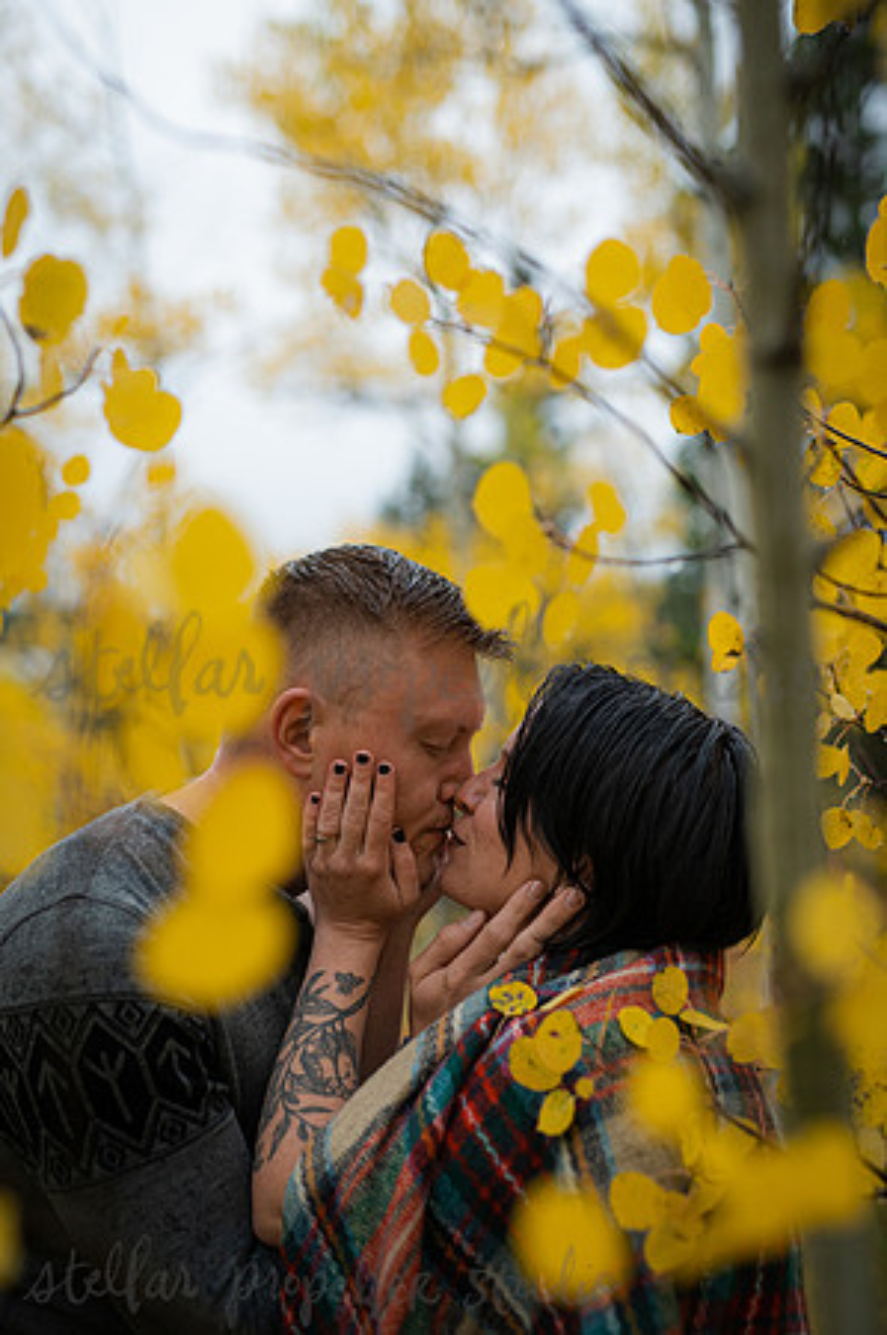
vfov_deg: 39.6
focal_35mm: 50
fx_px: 1852
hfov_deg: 26.9
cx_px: 444
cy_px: 668
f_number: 2.2
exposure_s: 1/500
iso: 1250
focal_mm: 50
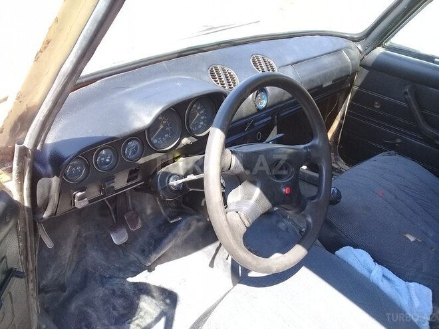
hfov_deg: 58.4
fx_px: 393
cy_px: 164
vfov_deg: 45.4
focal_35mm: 31
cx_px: 220
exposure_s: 1/116
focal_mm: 3.3
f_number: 2.2
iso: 50
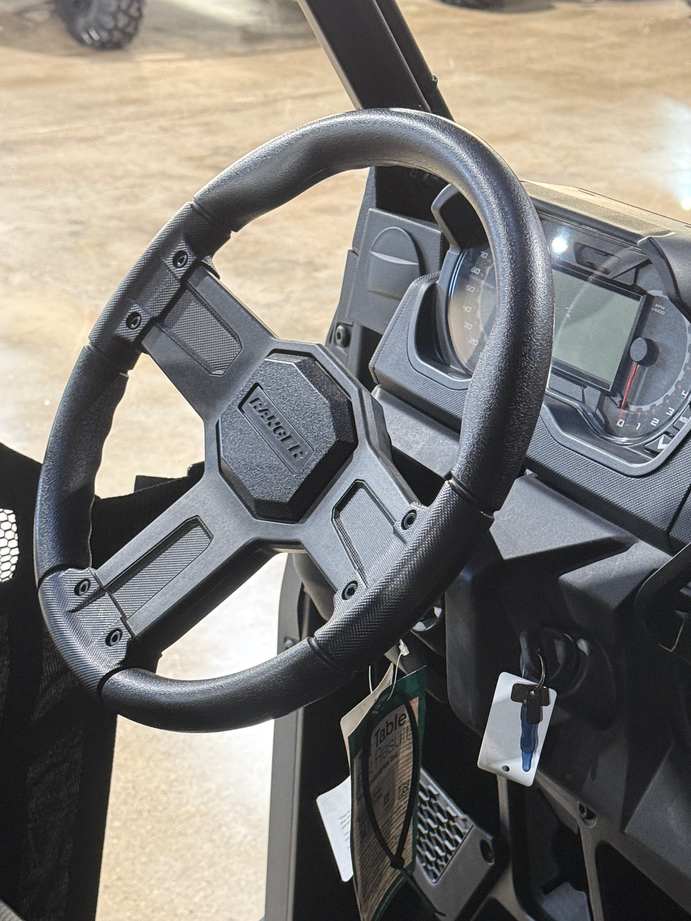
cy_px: 639
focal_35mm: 72
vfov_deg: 26.8
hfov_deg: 20.4
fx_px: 1916
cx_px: 469
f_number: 1.78
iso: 250
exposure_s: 1/58
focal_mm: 6.76
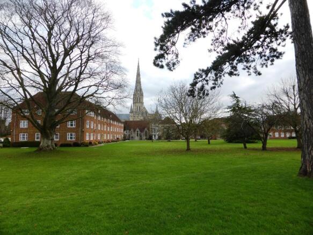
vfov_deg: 56.8
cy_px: 118
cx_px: 156
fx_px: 217
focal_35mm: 24
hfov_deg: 71.6
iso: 100
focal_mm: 4.3
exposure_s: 1/160
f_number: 3.3
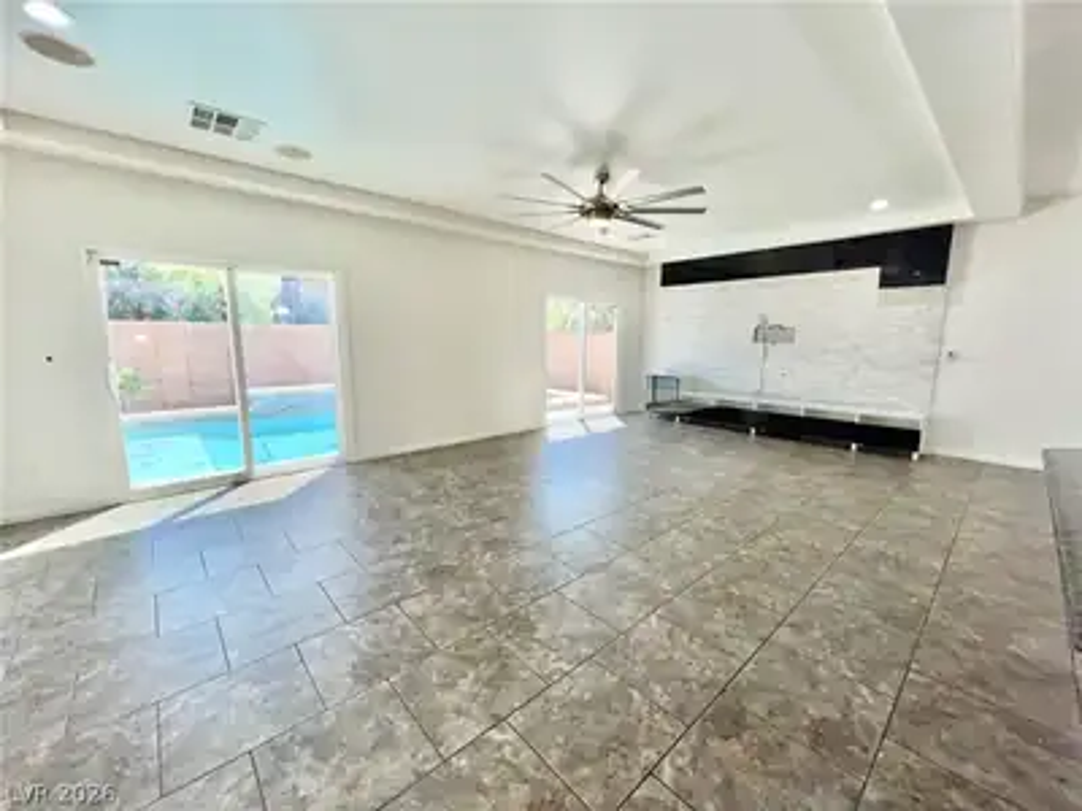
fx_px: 406
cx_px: 541
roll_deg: -0.8
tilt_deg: -9.4
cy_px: 406
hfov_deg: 106.2
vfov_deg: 89.9
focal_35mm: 13
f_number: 1.8
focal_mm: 1.57
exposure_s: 1/149
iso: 25
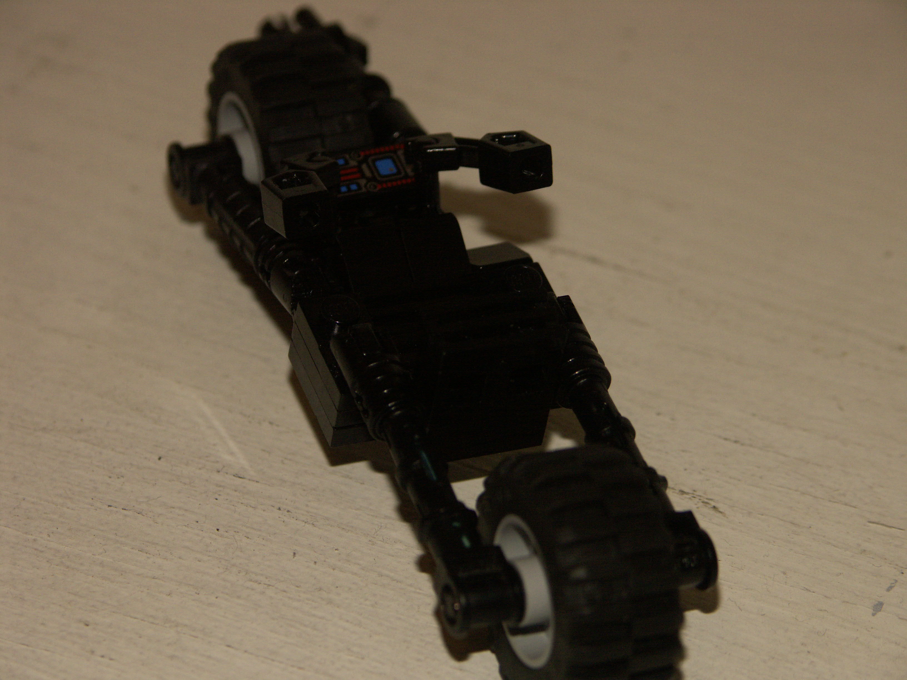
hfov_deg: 11.7
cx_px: 454
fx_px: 4428
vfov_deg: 8.8
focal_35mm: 169
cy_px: 340
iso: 200
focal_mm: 42.88
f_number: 4
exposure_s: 1/160
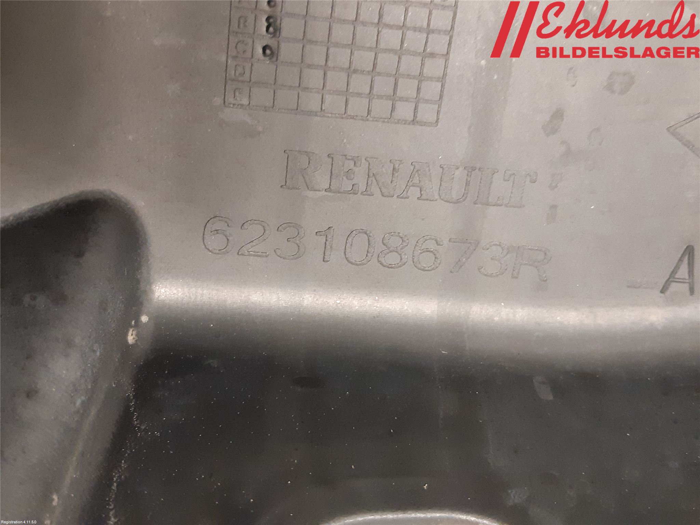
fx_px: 526
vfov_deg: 53.1
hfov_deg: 67.3
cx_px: 350
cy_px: 262
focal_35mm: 26
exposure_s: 1/25
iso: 320
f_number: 1.7
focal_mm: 3.93
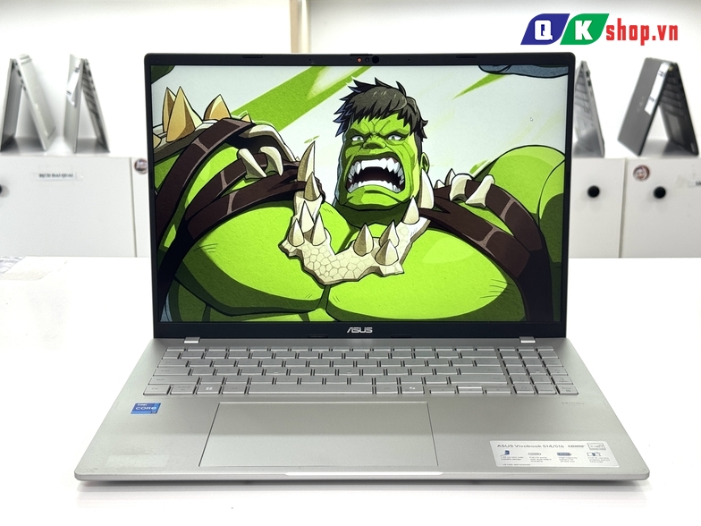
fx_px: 992
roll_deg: +1.0
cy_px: 267
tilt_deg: -14.4
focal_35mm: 49
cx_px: 350
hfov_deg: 38.9
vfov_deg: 29.7
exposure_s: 1/100
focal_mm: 6.76
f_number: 1.78
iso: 50
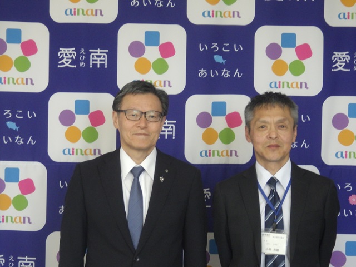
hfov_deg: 25.3
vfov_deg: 19.1
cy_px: 134
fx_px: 792
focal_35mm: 77
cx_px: 178
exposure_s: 1/80
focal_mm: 13.7
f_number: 4.8
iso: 640
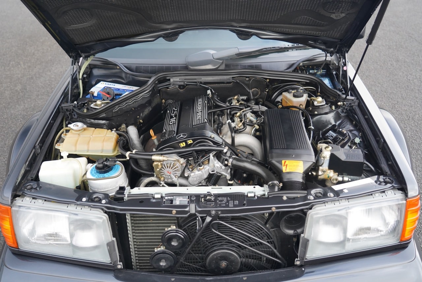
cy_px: 141
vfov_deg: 38.9
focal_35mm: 34
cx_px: 211
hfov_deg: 55.8
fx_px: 399
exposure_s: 1/160
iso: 1600
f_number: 4
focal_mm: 34
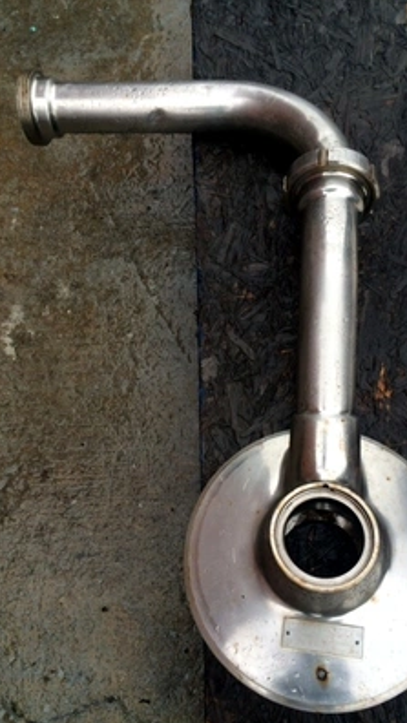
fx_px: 633
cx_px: 245
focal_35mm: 33
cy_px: 363
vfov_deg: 59.5
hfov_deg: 35.5
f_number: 2.2
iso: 40
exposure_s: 1/120
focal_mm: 4.12
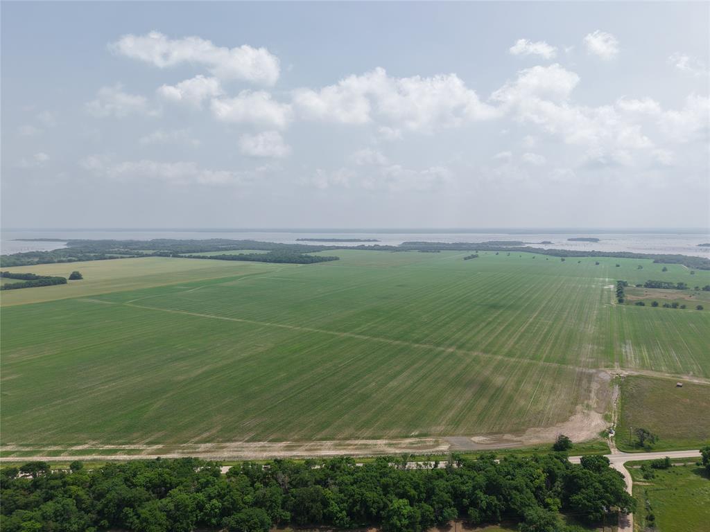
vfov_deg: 56.8
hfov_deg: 71.6
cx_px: 355
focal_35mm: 24
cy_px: 266
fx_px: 492
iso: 130
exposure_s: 1/4000
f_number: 1.8
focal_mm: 8.67
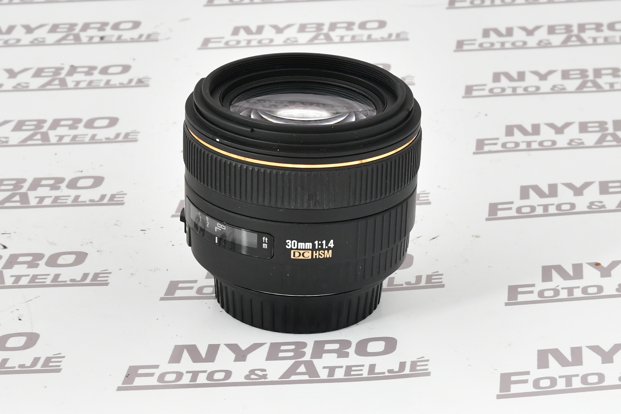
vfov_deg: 26.0
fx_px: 897
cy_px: 207
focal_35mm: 52
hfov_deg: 38.2
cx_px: 310
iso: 1600
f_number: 14
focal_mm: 52
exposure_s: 1/125
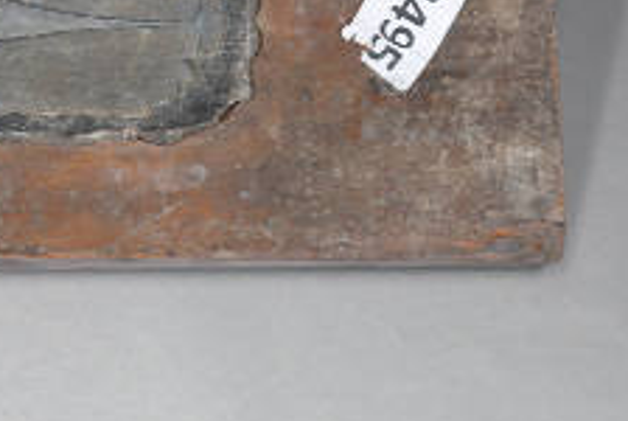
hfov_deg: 15.1
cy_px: 8
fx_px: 2341
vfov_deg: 10.2
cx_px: 31
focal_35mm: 134
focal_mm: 60
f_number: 11
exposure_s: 1/4
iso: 100
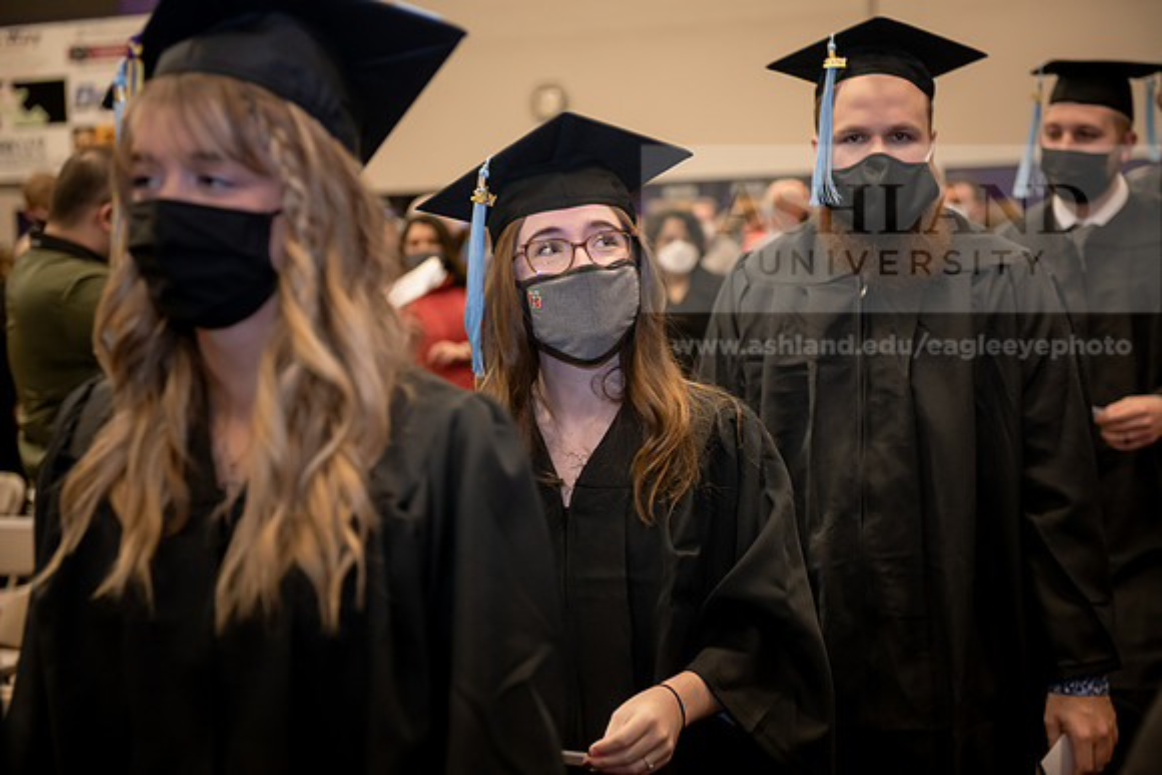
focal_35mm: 66
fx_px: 2131
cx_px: 581
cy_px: 388
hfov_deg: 30.5
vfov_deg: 20.6
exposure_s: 1/200
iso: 1600
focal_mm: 66
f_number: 3.5
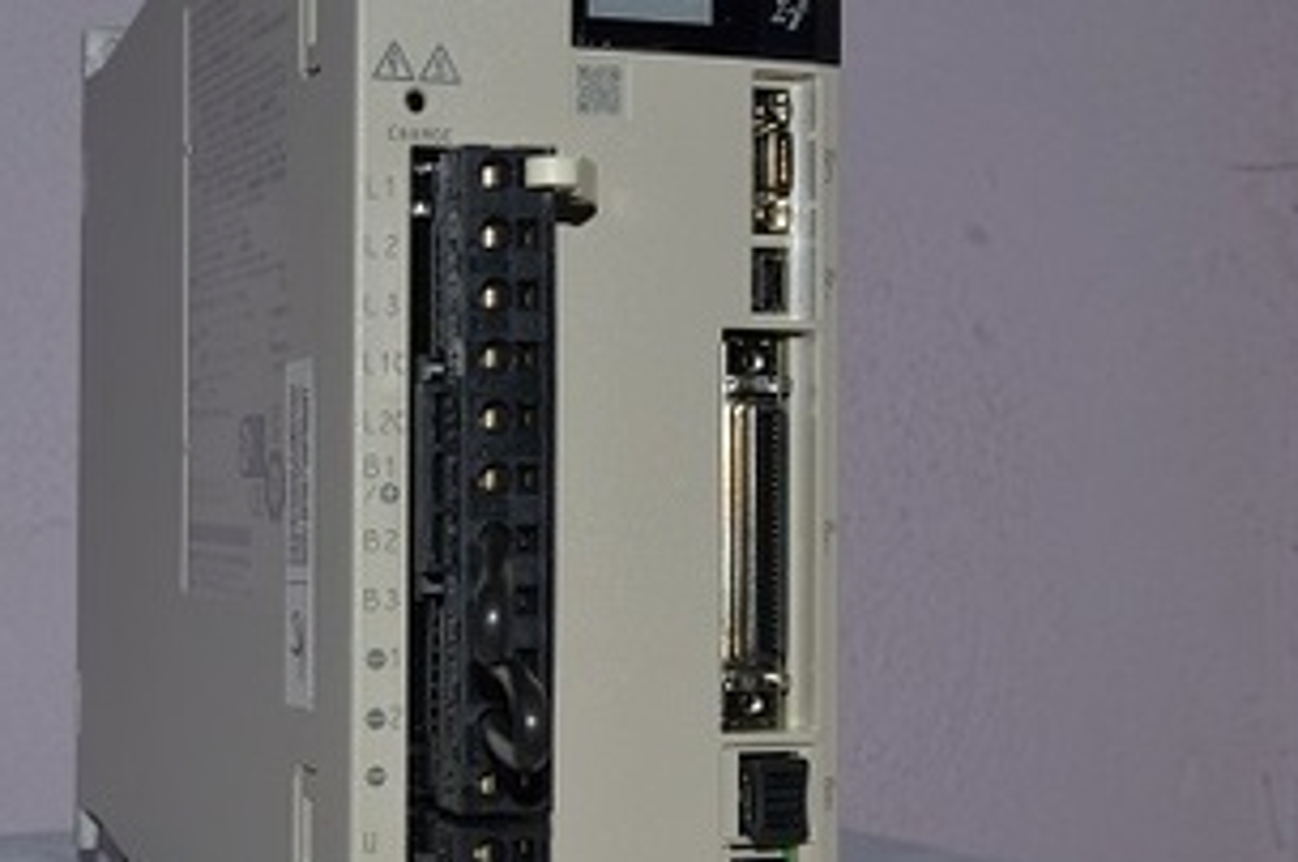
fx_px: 2665
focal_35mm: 74
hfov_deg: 27.2
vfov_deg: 18.4
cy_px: 435
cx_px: 431
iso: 100
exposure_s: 1/60
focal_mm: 30
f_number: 16
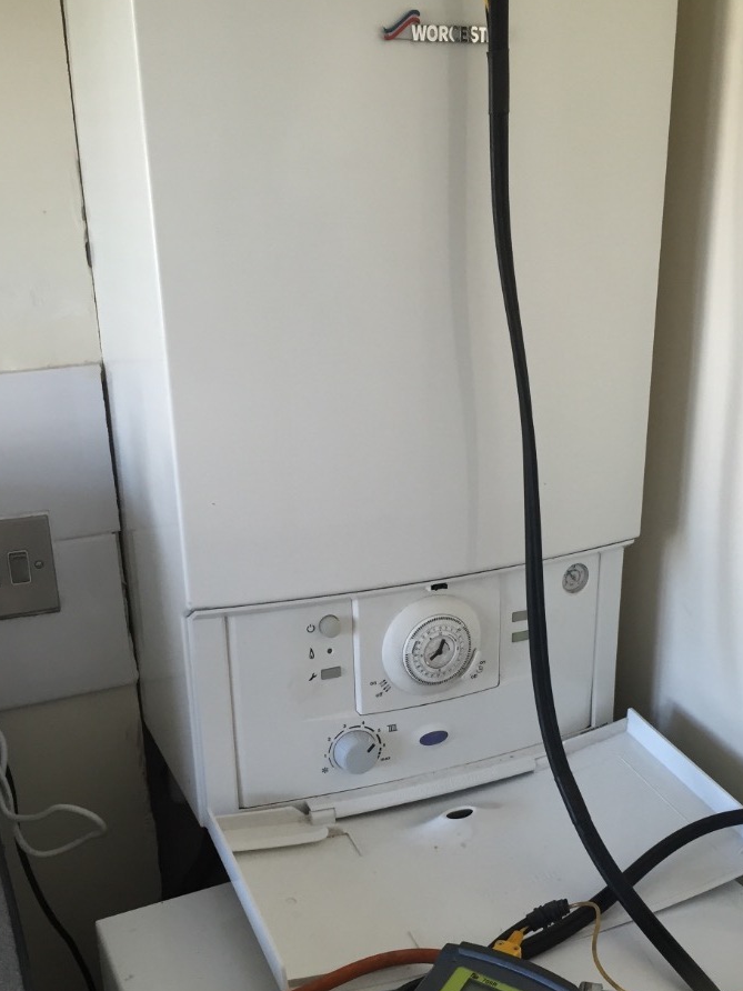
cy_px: 615
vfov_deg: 47.5
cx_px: 413
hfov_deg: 36.8
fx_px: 1116
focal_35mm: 39
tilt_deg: -21.5
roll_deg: +1.0
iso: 80
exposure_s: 1/33
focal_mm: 4.15
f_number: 2.2
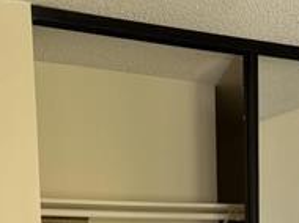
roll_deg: +1.4
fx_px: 699
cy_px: 300
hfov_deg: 24.1
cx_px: 172
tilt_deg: -2.4
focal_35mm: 81
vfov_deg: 17.0
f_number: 1.78
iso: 160
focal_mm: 6.76
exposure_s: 1/60
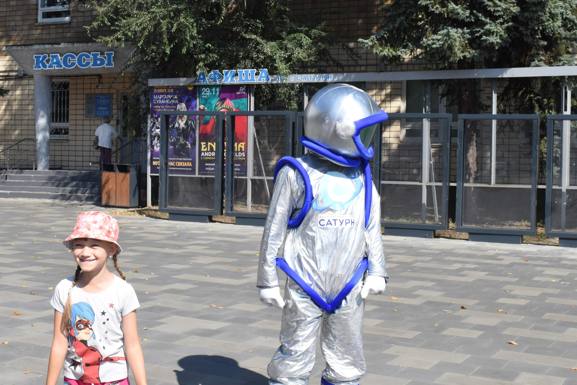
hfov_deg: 37.1
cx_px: 294
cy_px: 174
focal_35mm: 54
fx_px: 859
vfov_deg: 25.2
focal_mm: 31
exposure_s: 1/800
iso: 800
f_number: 14
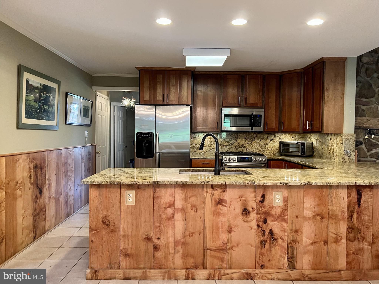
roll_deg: -0.1
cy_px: 142
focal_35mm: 26
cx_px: 190
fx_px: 285
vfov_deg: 53.1
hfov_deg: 67.3
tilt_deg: -1.7
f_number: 1.5
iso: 250
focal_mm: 5.7
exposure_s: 1/60
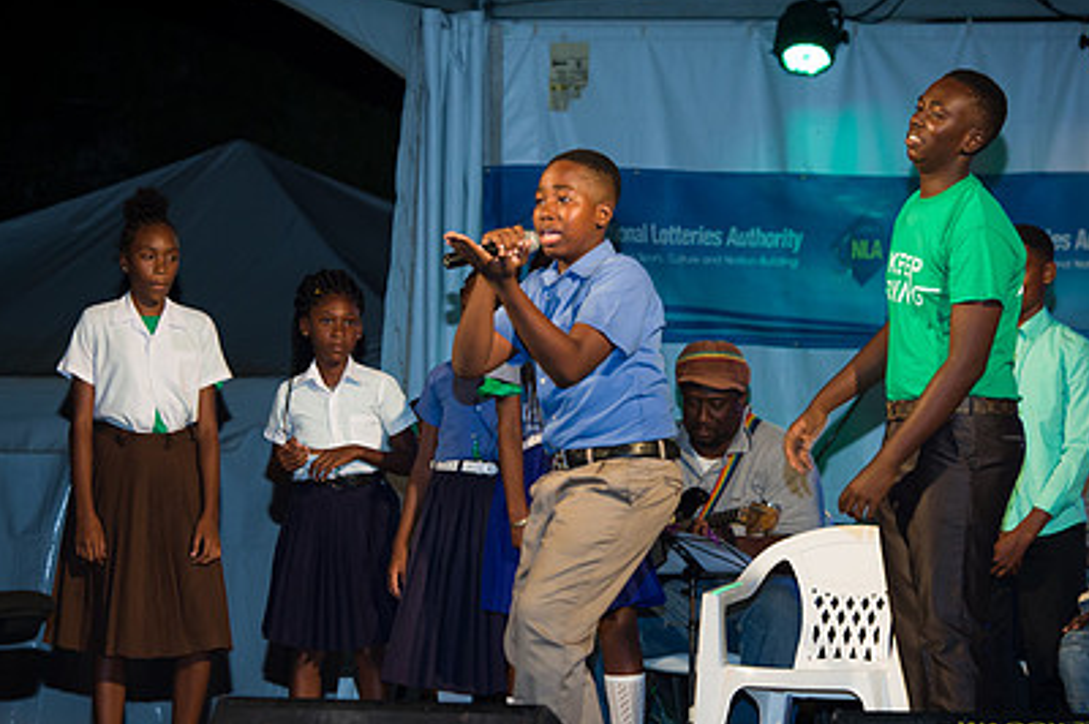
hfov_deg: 11.6
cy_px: 425
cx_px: 561
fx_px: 5350
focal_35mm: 177
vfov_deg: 7.7
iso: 1600
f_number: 5.6
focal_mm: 122
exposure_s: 1/160
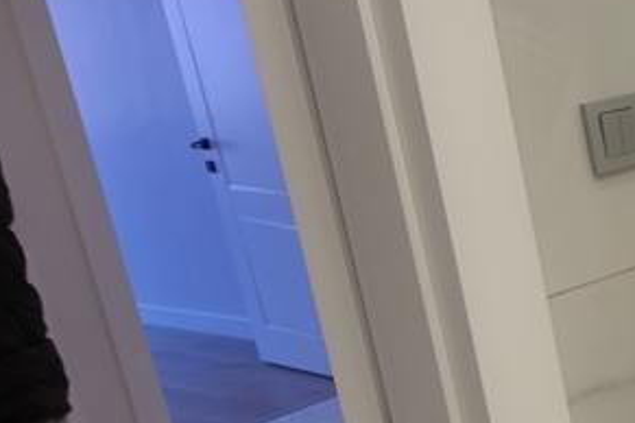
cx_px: 1015
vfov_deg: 20.2
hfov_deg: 22.8
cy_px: 318
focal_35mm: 67
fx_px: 1182
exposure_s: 1/201
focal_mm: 2.2
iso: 40
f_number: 1.9
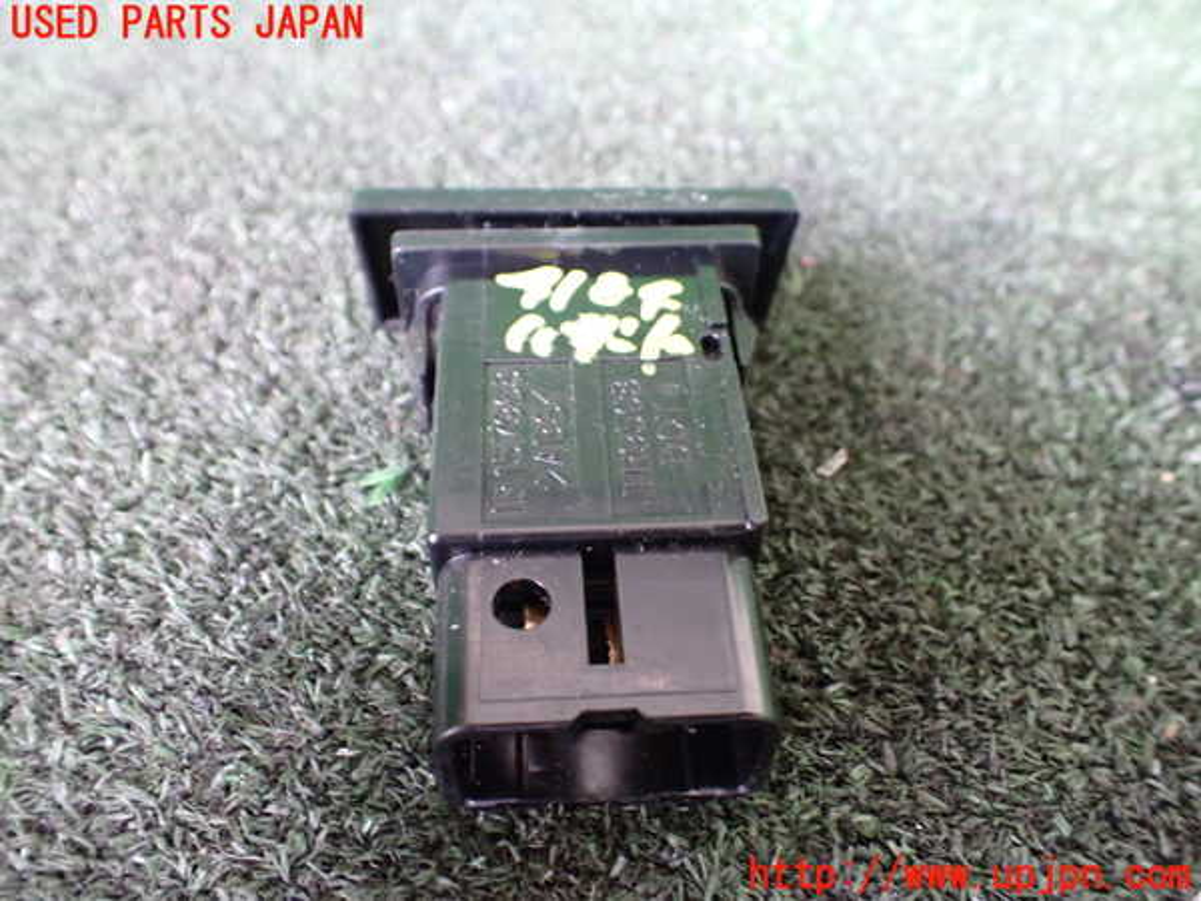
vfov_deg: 46.8
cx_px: 600
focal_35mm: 30
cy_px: 450
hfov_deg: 60.0
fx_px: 1041
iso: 1000
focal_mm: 5.4
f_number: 2.3
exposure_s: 1/30
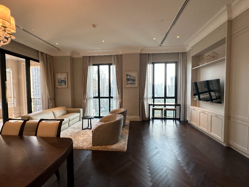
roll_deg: +0.4
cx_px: 124
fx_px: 101
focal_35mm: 14
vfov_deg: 85.7
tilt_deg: -1.5
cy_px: 94
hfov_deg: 102.1
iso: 160
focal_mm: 2.22
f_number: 2.2
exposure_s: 1/100
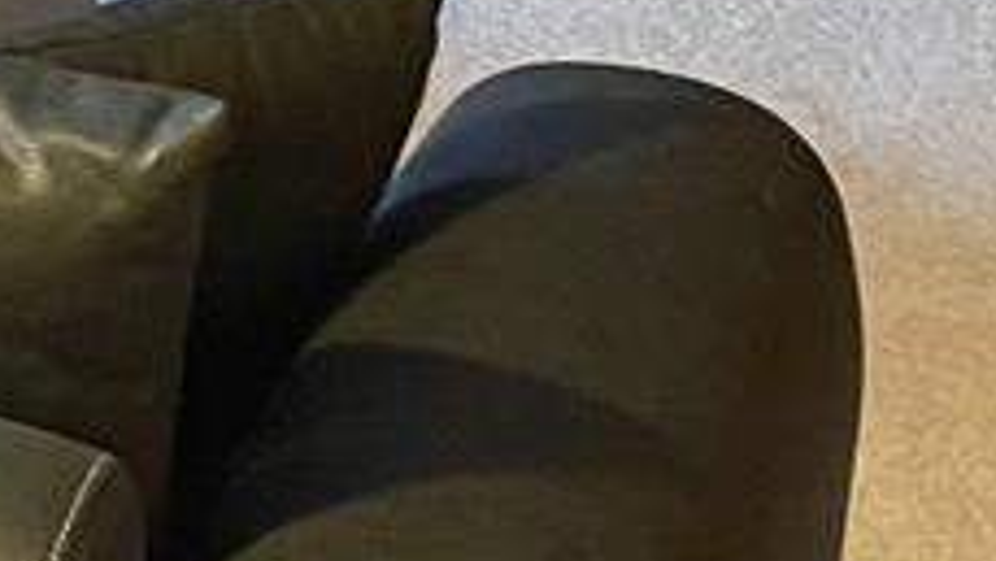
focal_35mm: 178
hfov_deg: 11.2
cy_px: -639
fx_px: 4703
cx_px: -857
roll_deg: -0.2
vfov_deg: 6.6
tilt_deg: -17.6
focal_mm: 5.1
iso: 500
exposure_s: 1/30
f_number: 1.6
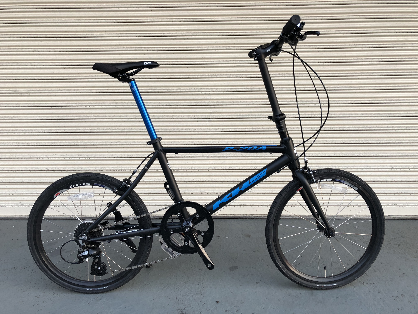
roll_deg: +0.2
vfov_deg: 49.7
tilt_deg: -9.0
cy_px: 157
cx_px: 209
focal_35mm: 28
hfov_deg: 63.4
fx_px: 338
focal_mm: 3.99
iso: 25
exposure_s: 1/30
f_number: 1.8
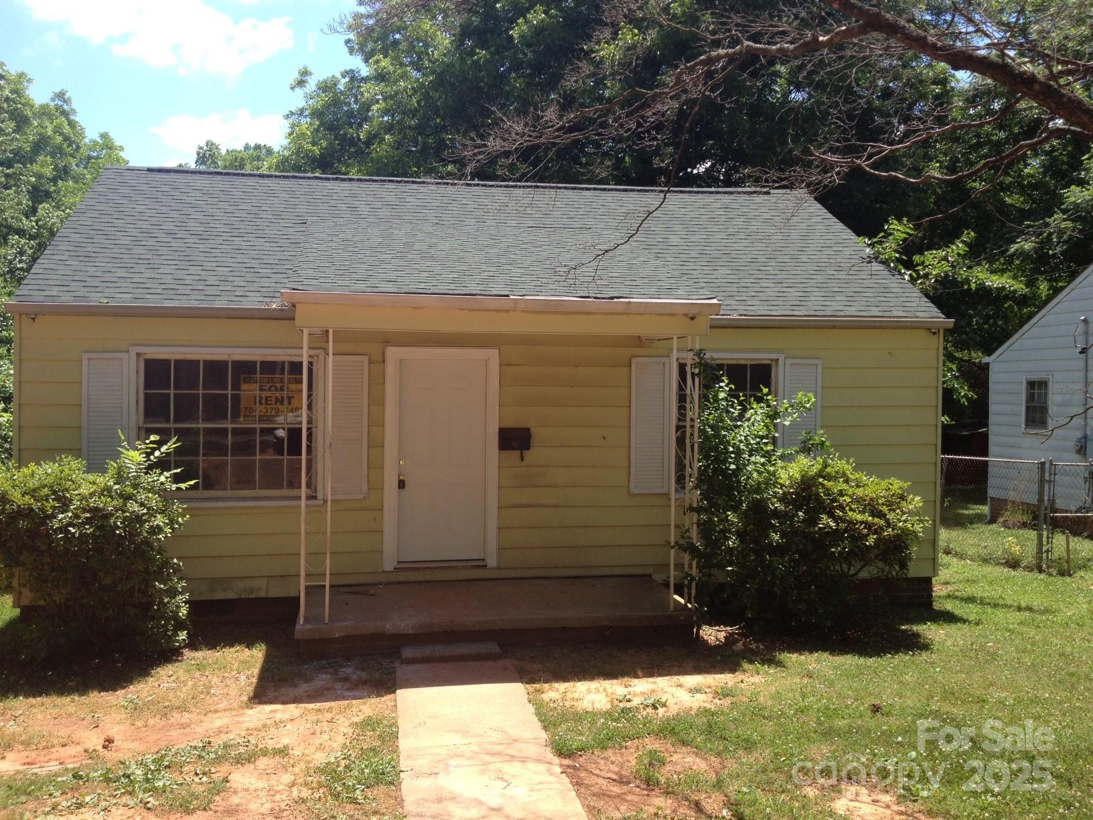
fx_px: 1105
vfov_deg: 40.7
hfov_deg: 52.6
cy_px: 410
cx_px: 546
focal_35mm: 35
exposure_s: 1/726
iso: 50
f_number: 2.4
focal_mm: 4.28
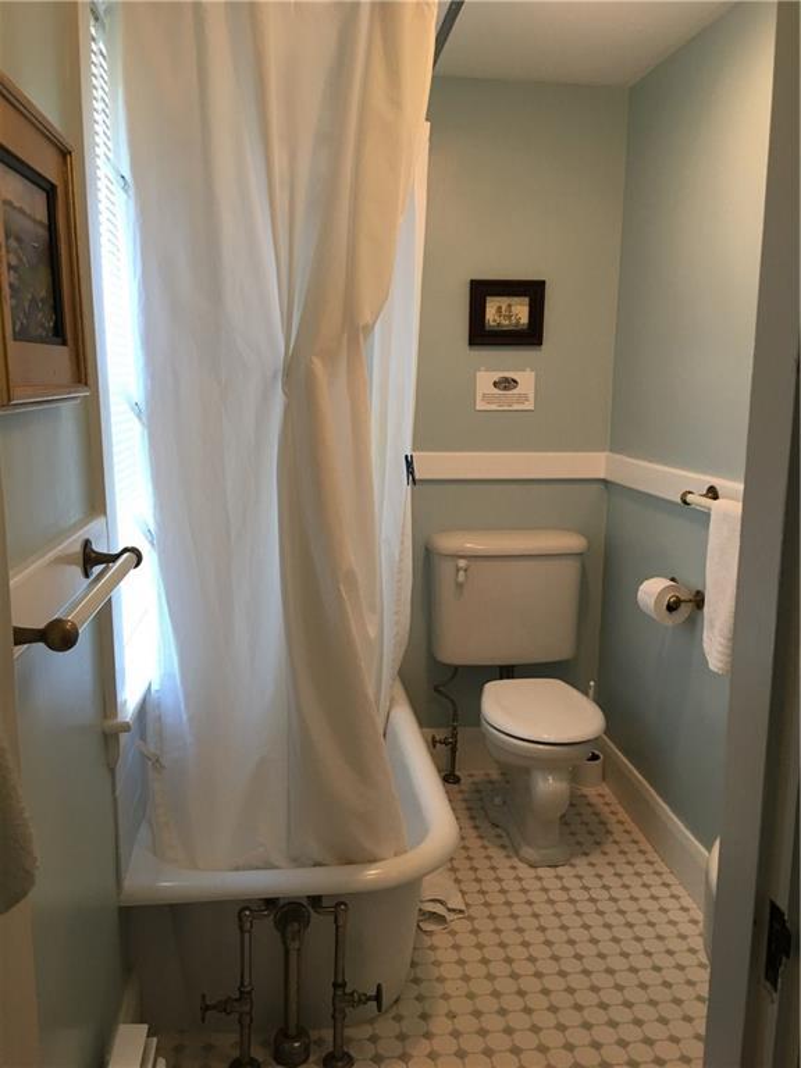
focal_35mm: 29
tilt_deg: -9.5
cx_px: 400
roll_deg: -0.1
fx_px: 895
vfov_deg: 61.7
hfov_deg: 48.2
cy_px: 534
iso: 40
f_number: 2.2
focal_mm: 4.15
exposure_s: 1/15
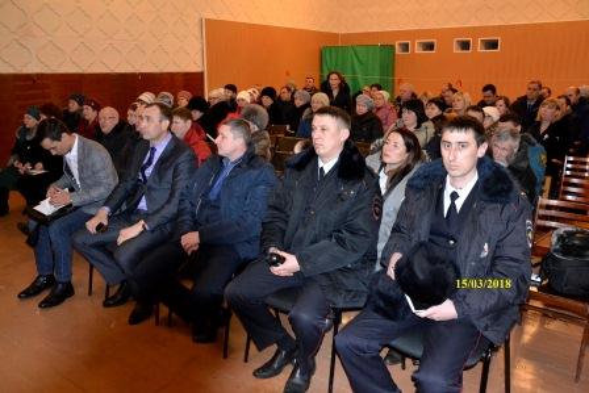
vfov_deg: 43.6
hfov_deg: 61.9
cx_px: 294
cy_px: 196
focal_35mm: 30
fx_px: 491
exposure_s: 1/60
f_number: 3.5
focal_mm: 20
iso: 3200
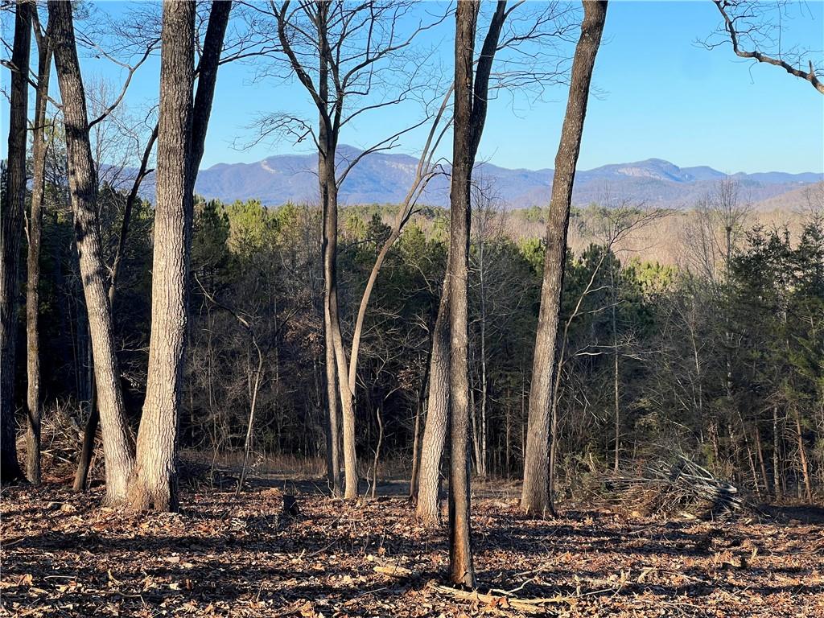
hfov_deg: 25.3
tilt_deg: -1.9
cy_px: 309
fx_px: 1833
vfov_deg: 19.1
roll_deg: +1.8
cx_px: 412
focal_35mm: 77
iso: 32
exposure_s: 1/371
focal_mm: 9
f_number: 2.8
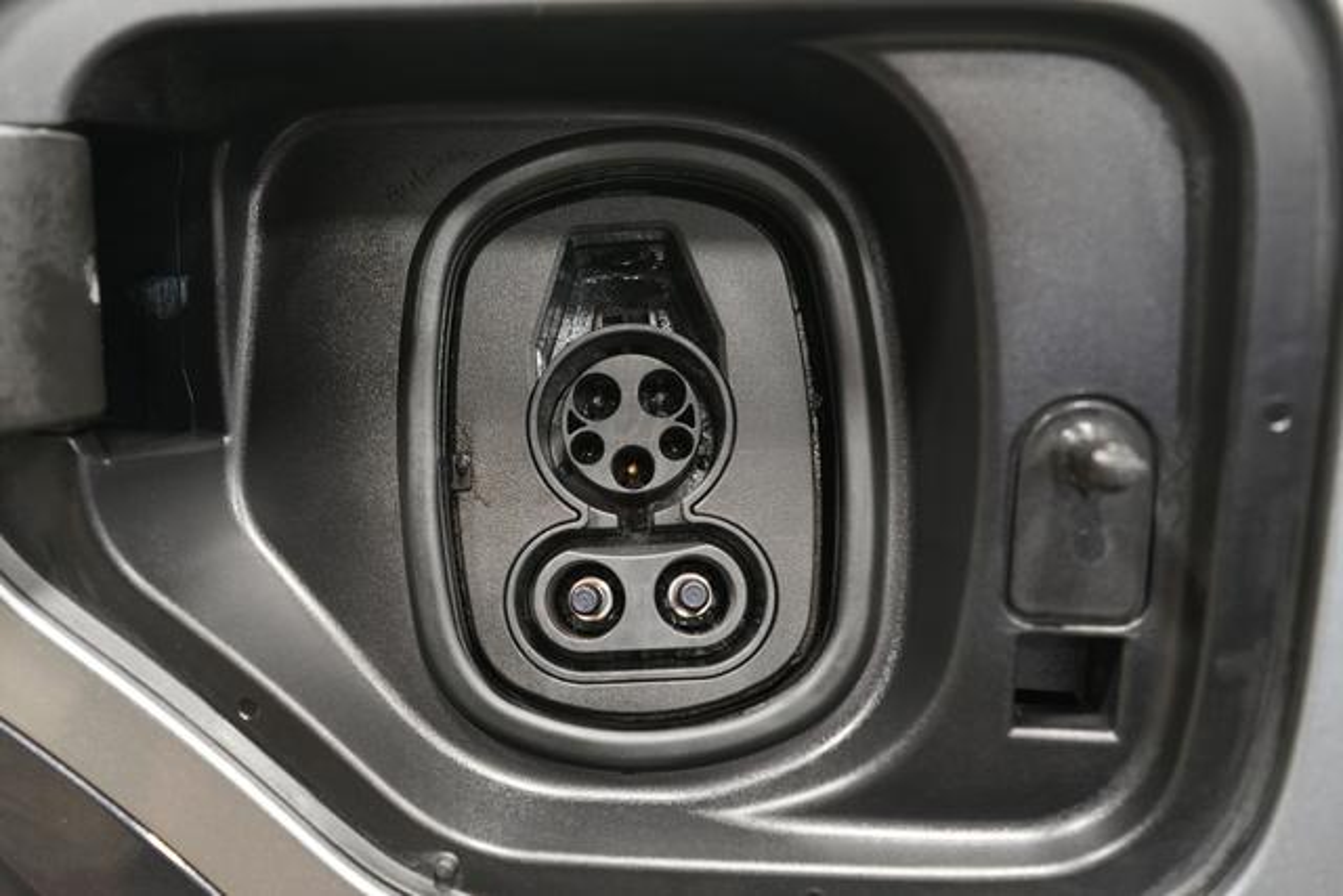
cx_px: 672
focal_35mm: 25
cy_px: 448
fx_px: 933
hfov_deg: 71.5
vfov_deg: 51.3
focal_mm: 25
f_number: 2.8
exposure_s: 1/30
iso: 640
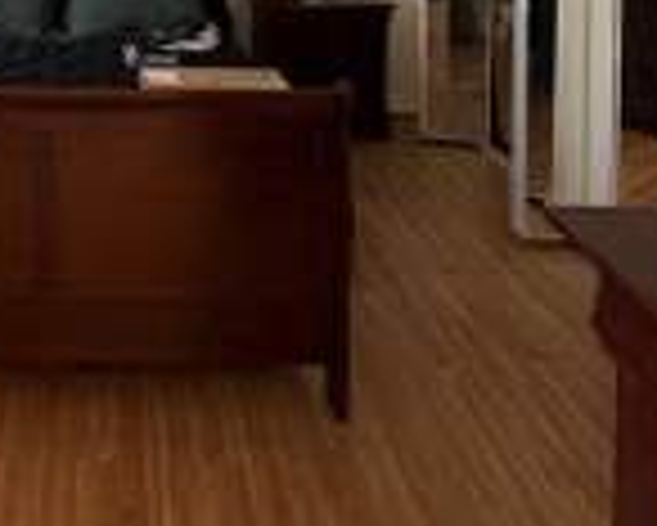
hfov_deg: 38.5
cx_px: 76
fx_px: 876
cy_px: -139
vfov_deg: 28.2
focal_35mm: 45
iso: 500
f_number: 2.2
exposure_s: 1/60
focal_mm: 2.22
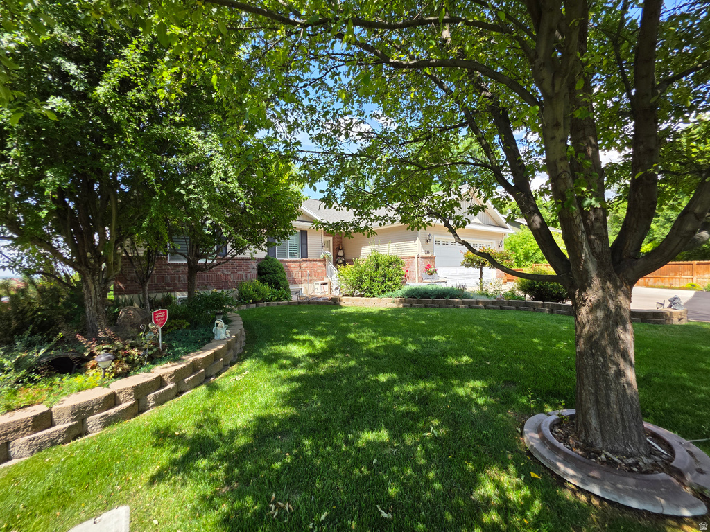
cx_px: 355
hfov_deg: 106.2
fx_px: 267
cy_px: 266
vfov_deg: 89.9
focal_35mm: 13
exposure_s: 1/588
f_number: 1.9
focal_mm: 2.2
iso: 40
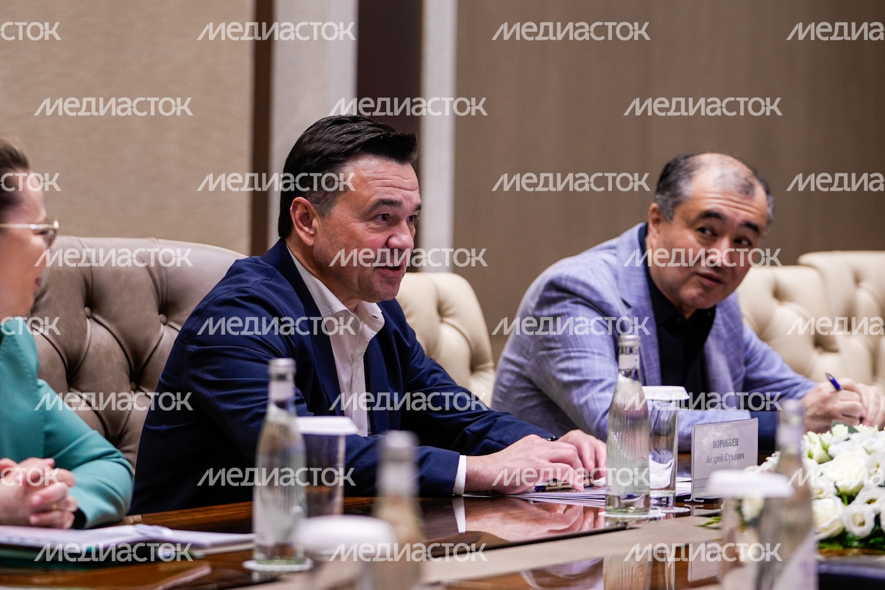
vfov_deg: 7.8
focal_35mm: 175
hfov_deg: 11.7
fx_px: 4301
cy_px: 295
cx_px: 442
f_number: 2.8
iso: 400
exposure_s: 1/100
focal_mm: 117
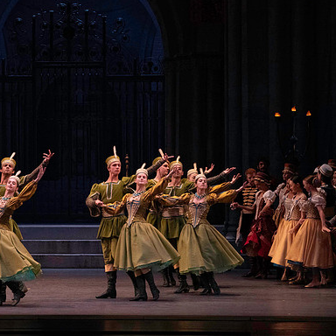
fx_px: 1889
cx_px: 90
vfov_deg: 10.2
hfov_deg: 10.1
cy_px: 168
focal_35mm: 172
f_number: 7.1
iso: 12800
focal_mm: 134
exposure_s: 1/400
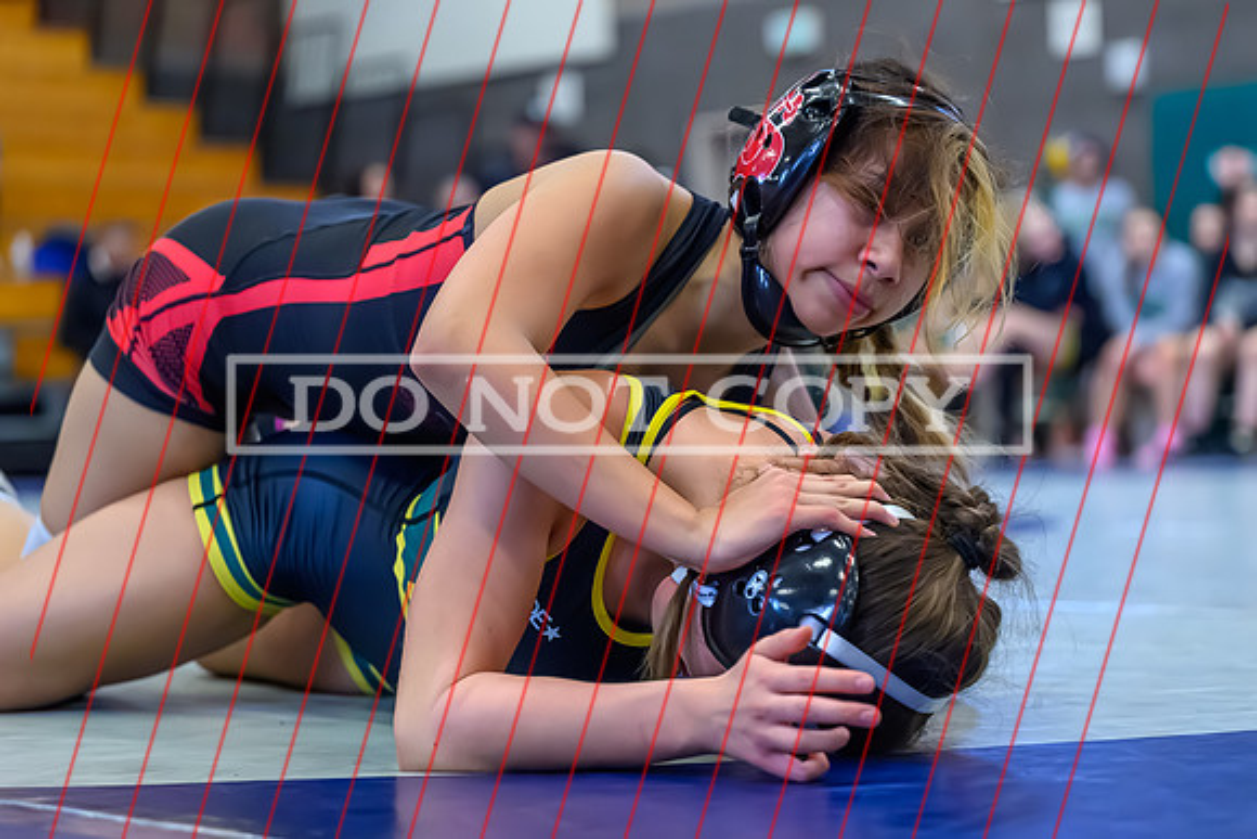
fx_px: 3134
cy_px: 464
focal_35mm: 90
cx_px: 761
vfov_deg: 15.2
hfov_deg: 22.6
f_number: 2.8
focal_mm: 70
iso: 8000
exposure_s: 1/640
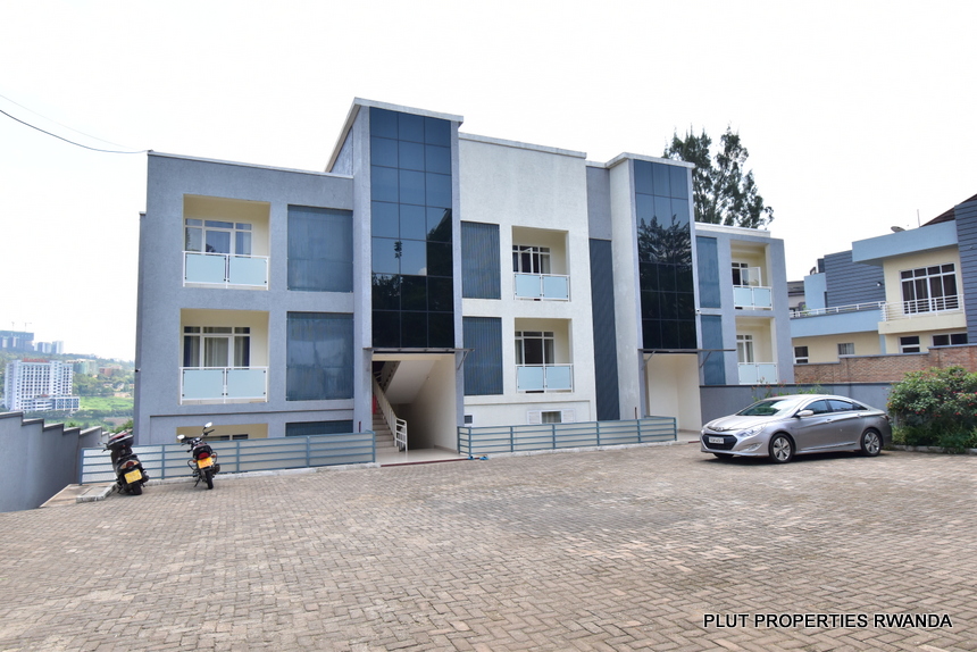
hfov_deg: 81.2
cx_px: 488
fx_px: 570
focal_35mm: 21
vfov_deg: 59.5
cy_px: 326
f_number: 8
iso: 500
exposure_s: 1/400
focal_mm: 14
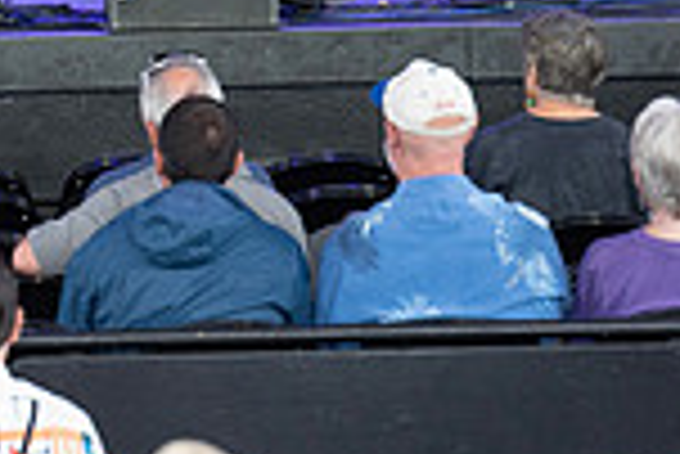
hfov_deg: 5.3
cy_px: -375
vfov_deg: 3.6
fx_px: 7241
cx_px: -297
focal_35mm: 383
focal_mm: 100
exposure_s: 1/200
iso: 1600
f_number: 4
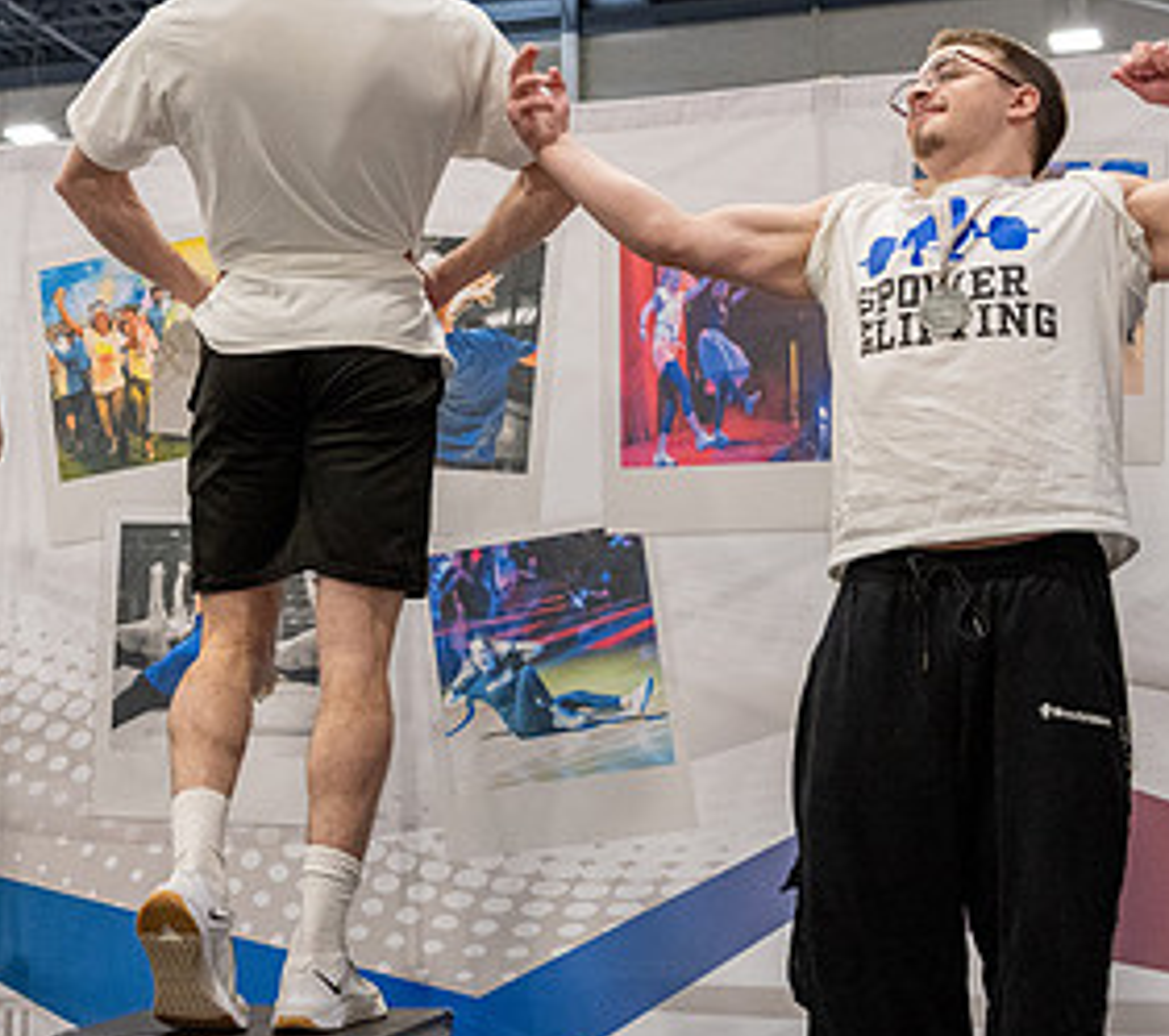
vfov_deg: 25.6
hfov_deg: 28.8
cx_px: 481
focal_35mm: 63
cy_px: 365
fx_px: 2274
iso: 1000
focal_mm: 24
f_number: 3.2
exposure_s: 1/160
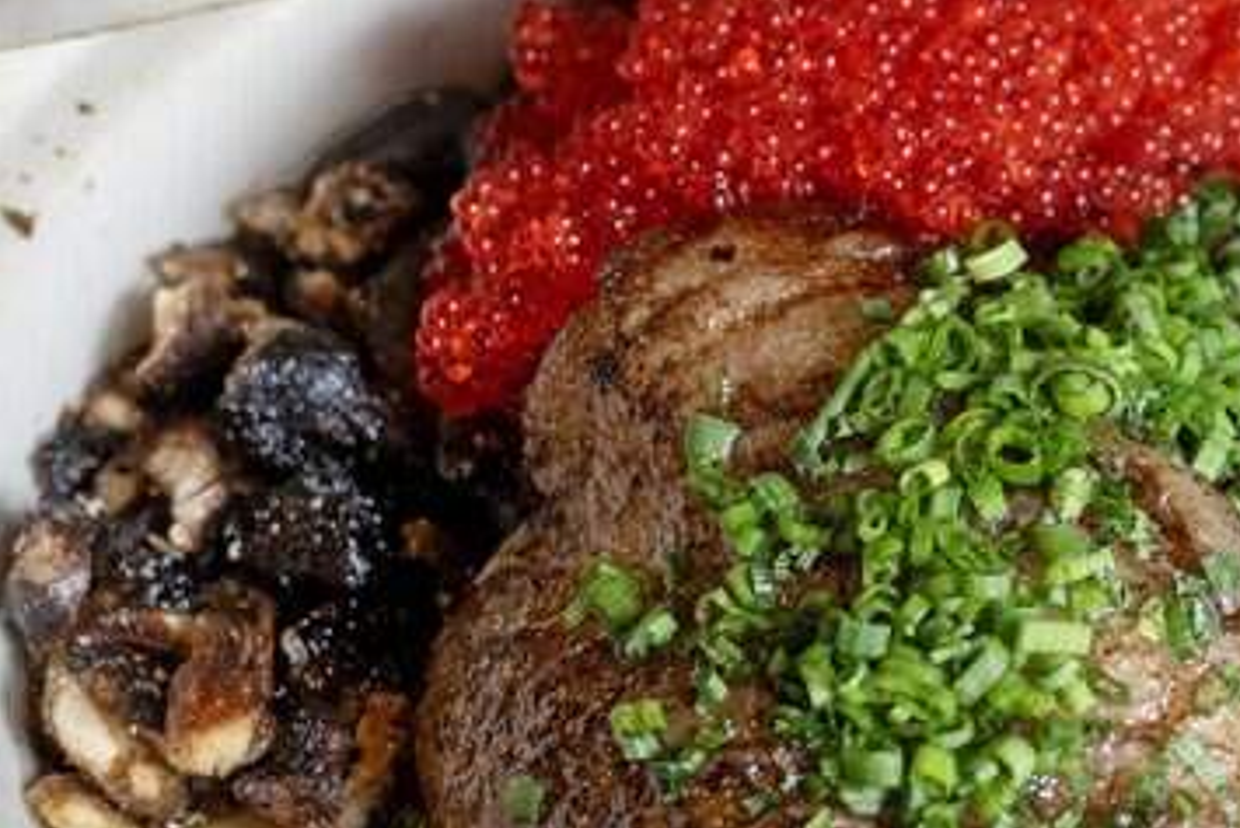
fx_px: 5237
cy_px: 273
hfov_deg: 13.1
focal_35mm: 152
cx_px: 1533
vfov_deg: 9.0
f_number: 8
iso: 160
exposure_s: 1/30
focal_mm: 45
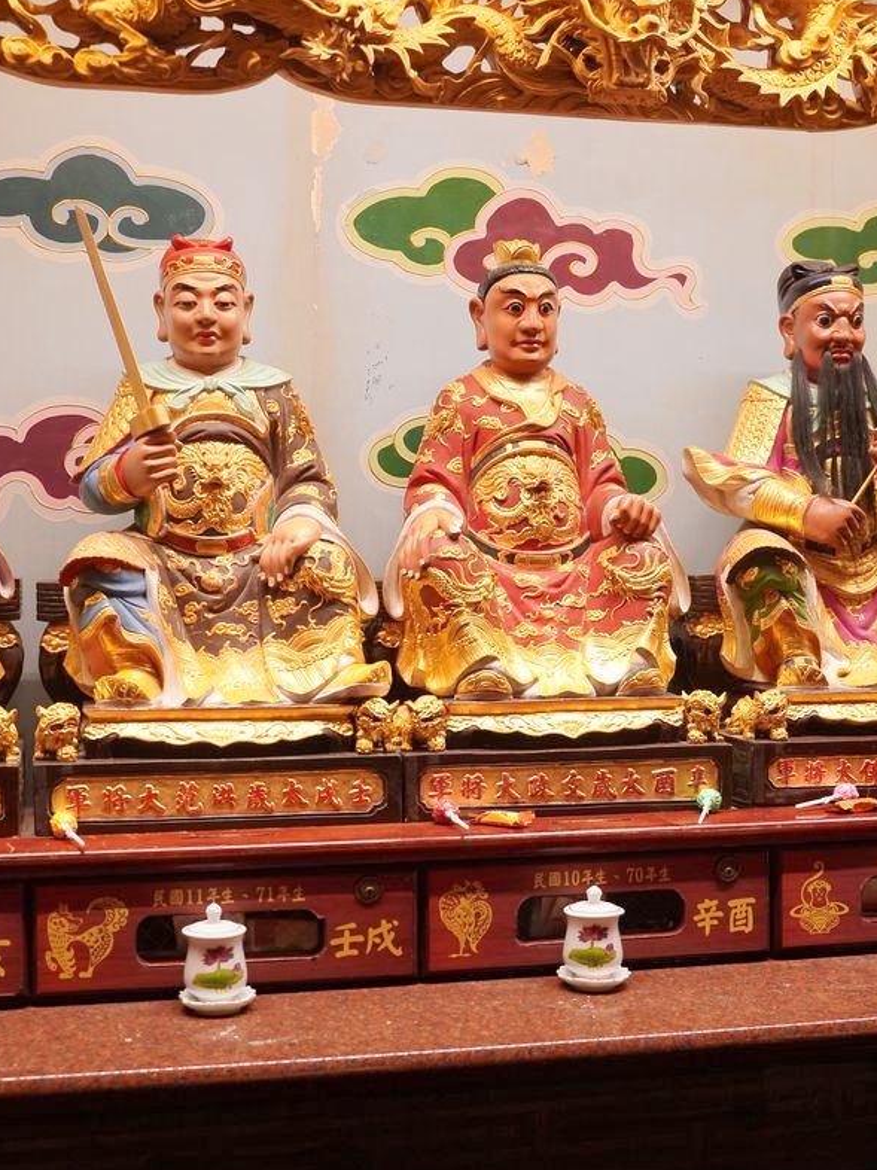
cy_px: 589
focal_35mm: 47
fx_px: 1589
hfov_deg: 30.9
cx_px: 448
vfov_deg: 40.4
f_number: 4
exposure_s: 1/60
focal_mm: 32
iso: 2000
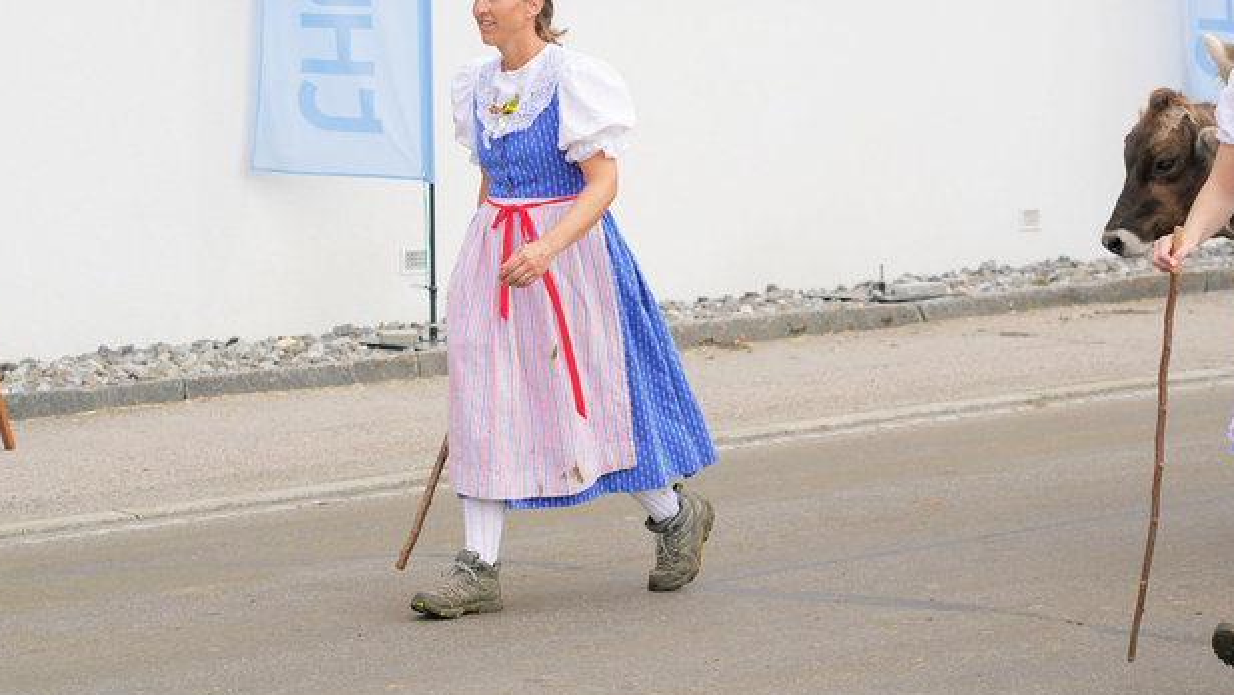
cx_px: 741
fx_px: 4255
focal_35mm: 130
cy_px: 264
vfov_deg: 9.3
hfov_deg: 16.5
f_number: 5.6
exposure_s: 1/1000
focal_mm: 85
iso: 640
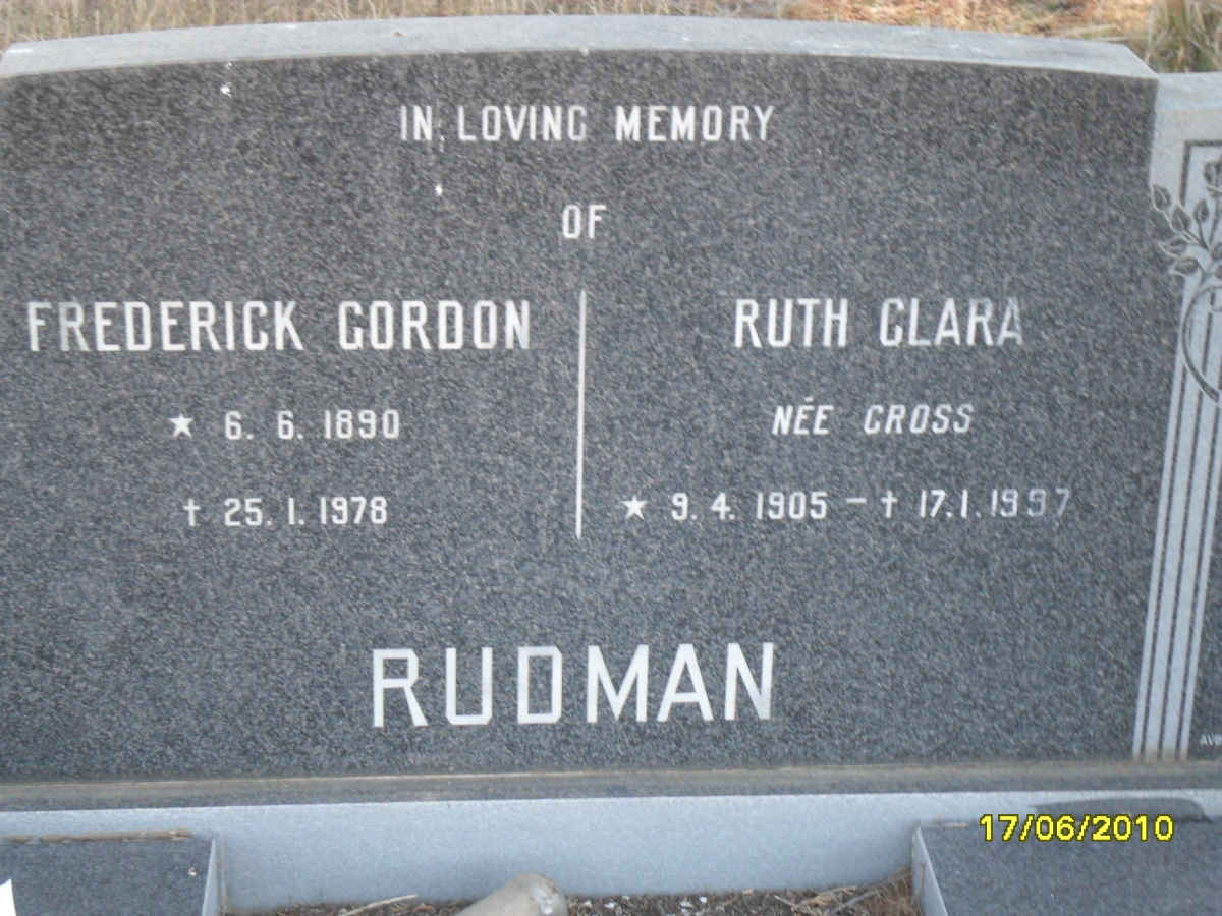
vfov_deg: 19.9
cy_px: 458
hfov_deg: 26.3
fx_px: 2612
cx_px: 611
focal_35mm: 74
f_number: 3.9
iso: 200
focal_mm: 13.2
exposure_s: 1/60
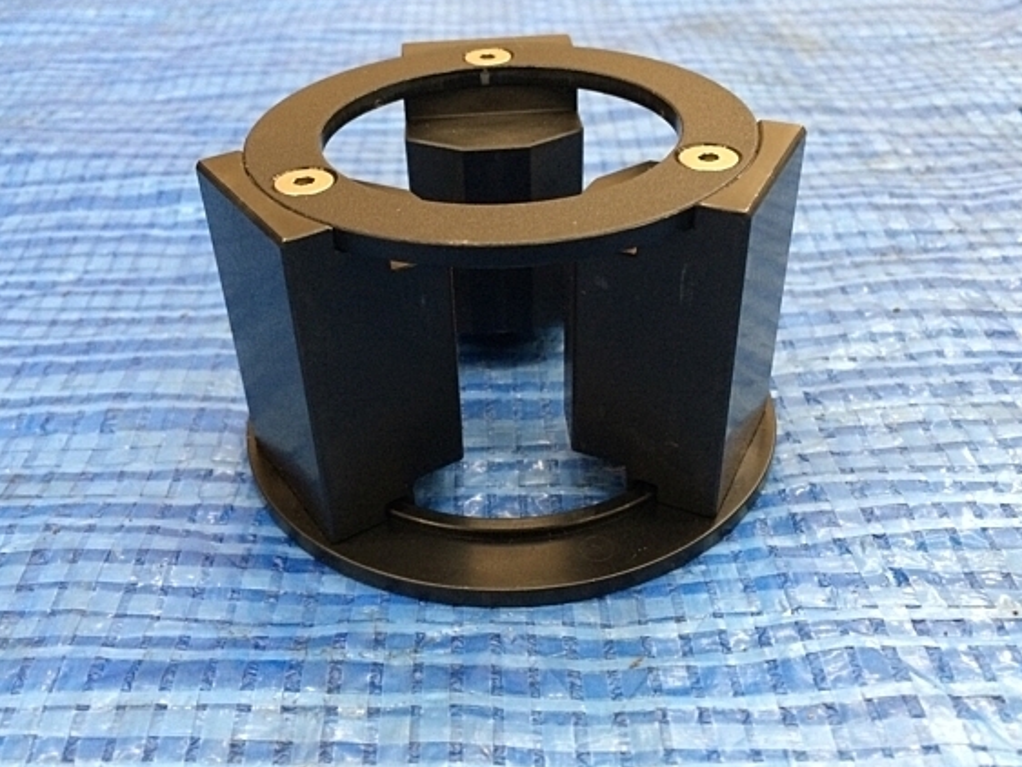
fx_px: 975
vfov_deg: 43.0
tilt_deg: -35.1
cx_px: 495
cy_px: 367
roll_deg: +2.4
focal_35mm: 33
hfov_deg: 55.3
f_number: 2.2
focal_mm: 4.15
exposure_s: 1/30
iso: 160
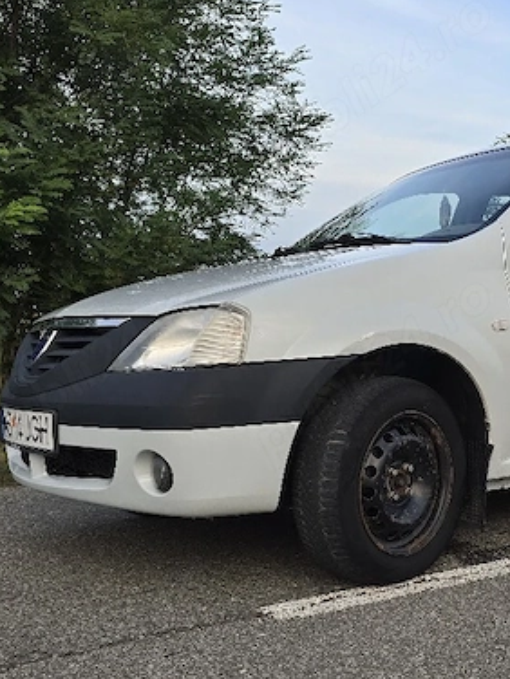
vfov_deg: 38.7
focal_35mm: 49
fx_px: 963
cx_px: 445
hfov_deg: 28.7
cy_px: 412
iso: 32
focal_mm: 6.3
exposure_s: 1/182
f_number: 1.7
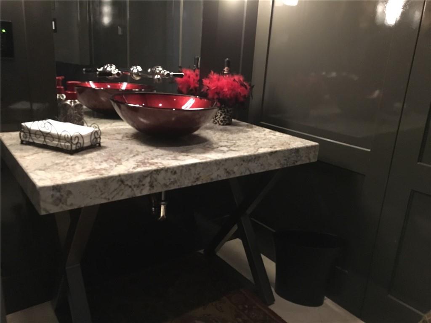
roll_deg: -3.7
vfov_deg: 48.2
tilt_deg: -16.7
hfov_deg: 61.7
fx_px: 361
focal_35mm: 29
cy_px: 162
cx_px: 216
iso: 640
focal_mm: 4.15
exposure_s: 1/15
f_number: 2.2
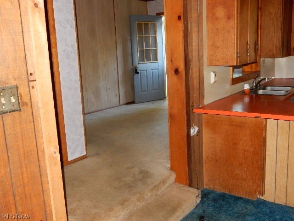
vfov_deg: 39.7
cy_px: 110
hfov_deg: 51.4
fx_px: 306
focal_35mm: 36
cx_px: 147
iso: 720
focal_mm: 6.4
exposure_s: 1/30
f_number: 4
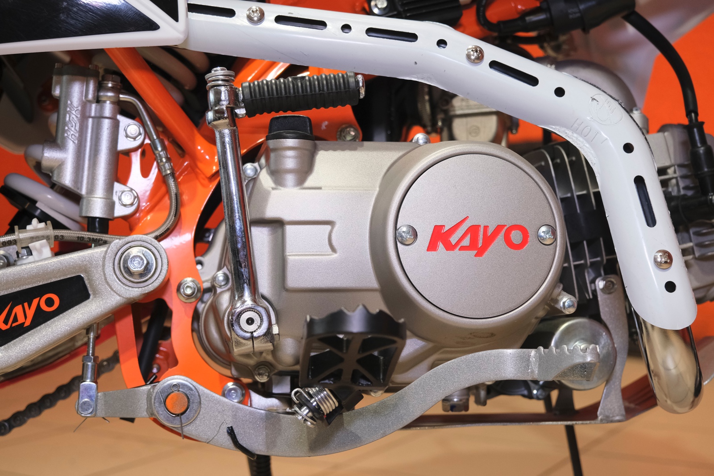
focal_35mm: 49
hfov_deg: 40.3
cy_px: 238
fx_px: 972
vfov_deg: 27.5
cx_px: 357
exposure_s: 1/160
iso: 1600
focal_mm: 32.5
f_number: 4
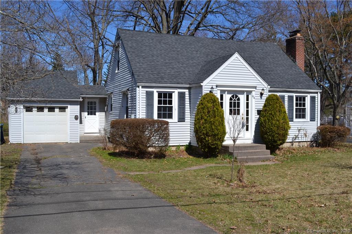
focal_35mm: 36
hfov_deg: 53.1
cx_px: 176
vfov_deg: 36.8
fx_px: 352
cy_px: 117
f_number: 9
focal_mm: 24
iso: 100
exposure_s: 1/320
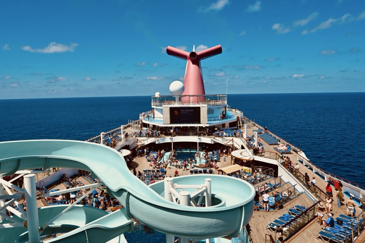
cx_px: 182
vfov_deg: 53.1
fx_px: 243
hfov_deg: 73.7
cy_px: 122
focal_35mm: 24
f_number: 8
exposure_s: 1/500
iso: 100
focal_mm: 16
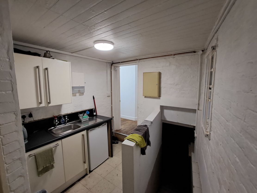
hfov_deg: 94.5
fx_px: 119
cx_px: 128
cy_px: 96
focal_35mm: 16
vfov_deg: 78.1
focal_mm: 1.64
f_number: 2.2
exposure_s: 1/50
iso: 250
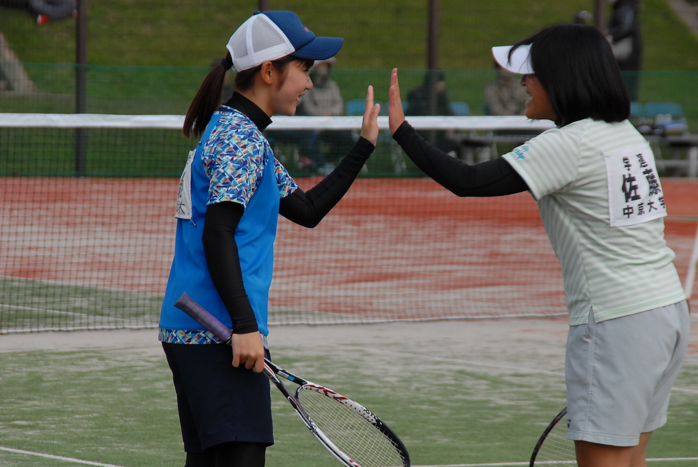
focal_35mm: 300
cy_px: 234
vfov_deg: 4.6
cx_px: 349
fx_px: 5823
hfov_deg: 6.9
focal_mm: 200
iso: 400
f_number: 8
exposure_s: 1/1000
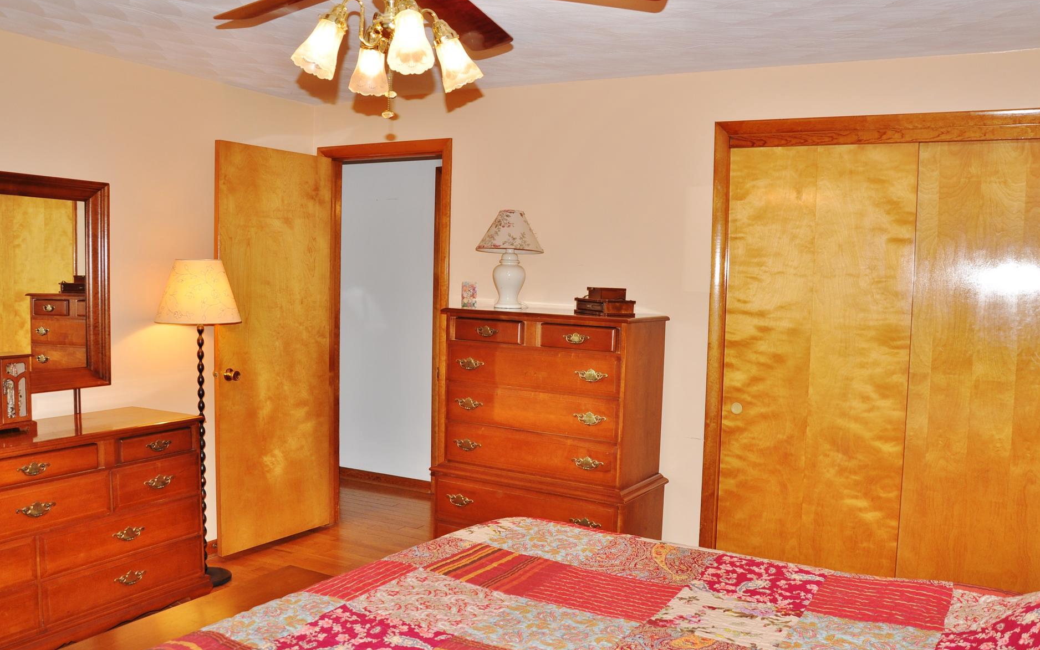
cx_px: 541
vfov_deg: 41.8
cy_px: 342
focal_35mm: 30
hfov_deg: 62.9
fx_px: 850
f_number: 5.6
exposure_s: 1/60
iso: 200
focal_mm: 18
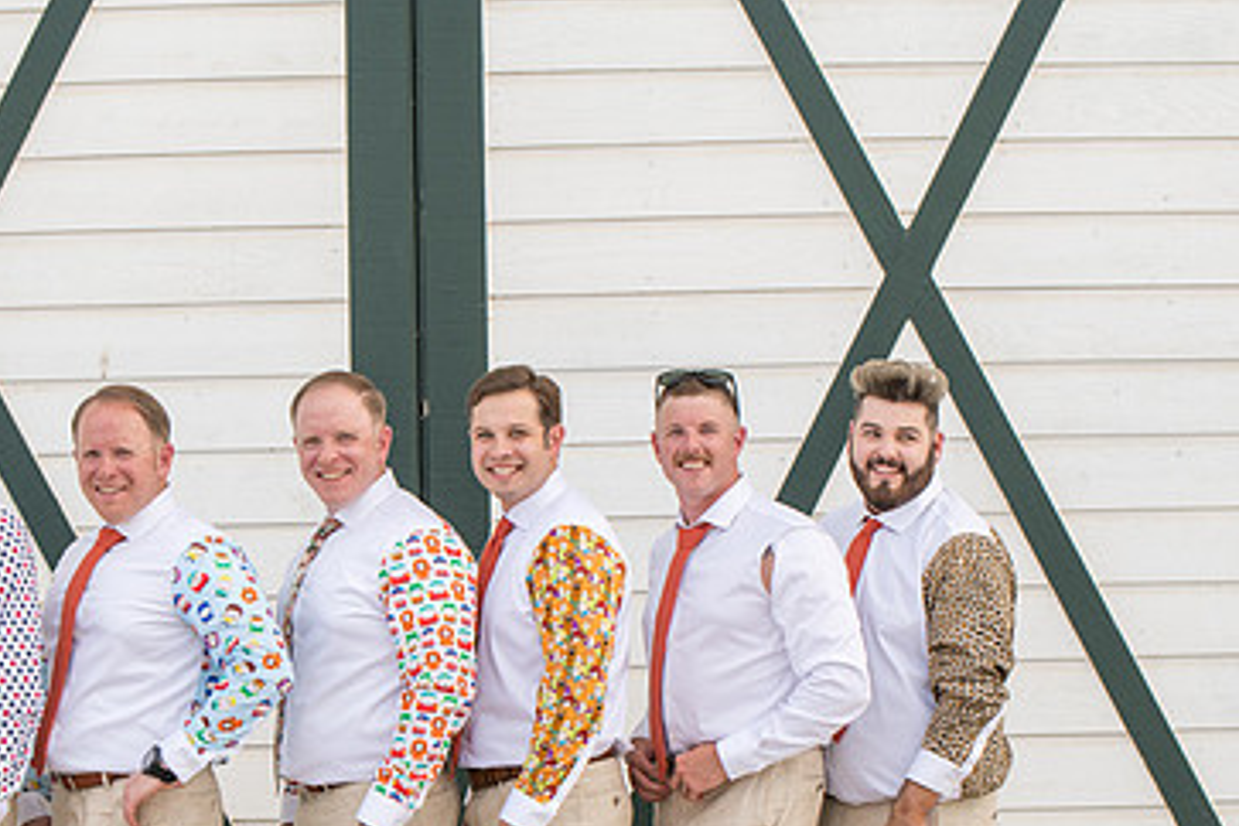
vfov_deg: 12.2
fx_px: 3854
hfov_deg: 18.2
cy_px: 657
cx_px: 464
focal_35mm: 112
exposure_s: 1/500
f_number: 6.3
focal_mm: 70
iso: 320
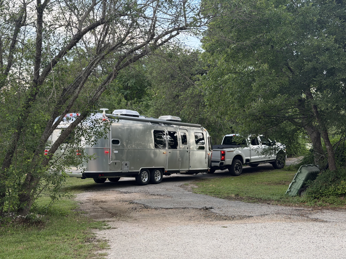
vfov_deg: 30.3
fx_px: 480
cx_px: 173
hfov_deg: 39.7
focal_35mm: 48
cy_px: 130
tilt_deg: +1.7
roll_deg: +0.6
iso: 160
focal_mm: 6.76
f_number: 1.78
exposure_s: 1/217
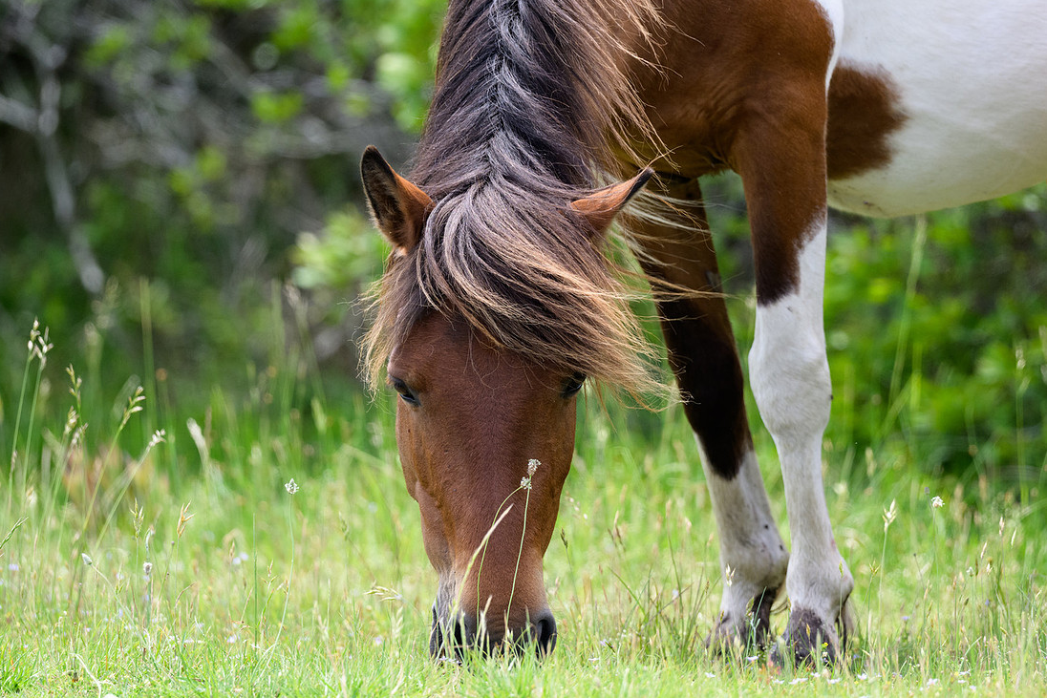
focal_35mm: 520
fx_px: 15124
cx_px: 589
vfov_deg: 2.6
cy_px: 319
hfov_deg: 4.0
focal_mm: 460
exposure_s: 1/1250
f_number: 6
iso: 1250
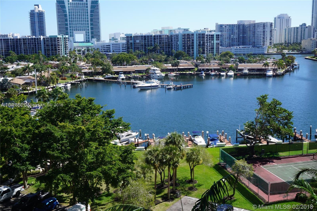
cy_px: 106
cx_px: 158
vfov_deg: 32.9
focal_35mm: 40
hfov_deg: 48.0
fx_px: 356
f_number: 13
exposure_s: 1/80
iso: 100
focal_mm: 27
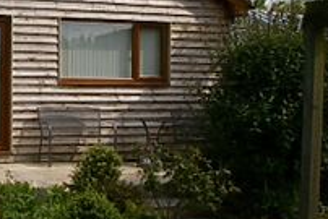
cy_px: 105
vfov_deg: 15.9
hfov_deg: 22.5
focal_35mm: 86
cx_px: -21
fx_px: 784
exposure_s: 1/60
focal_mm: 20
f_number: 19
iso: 200
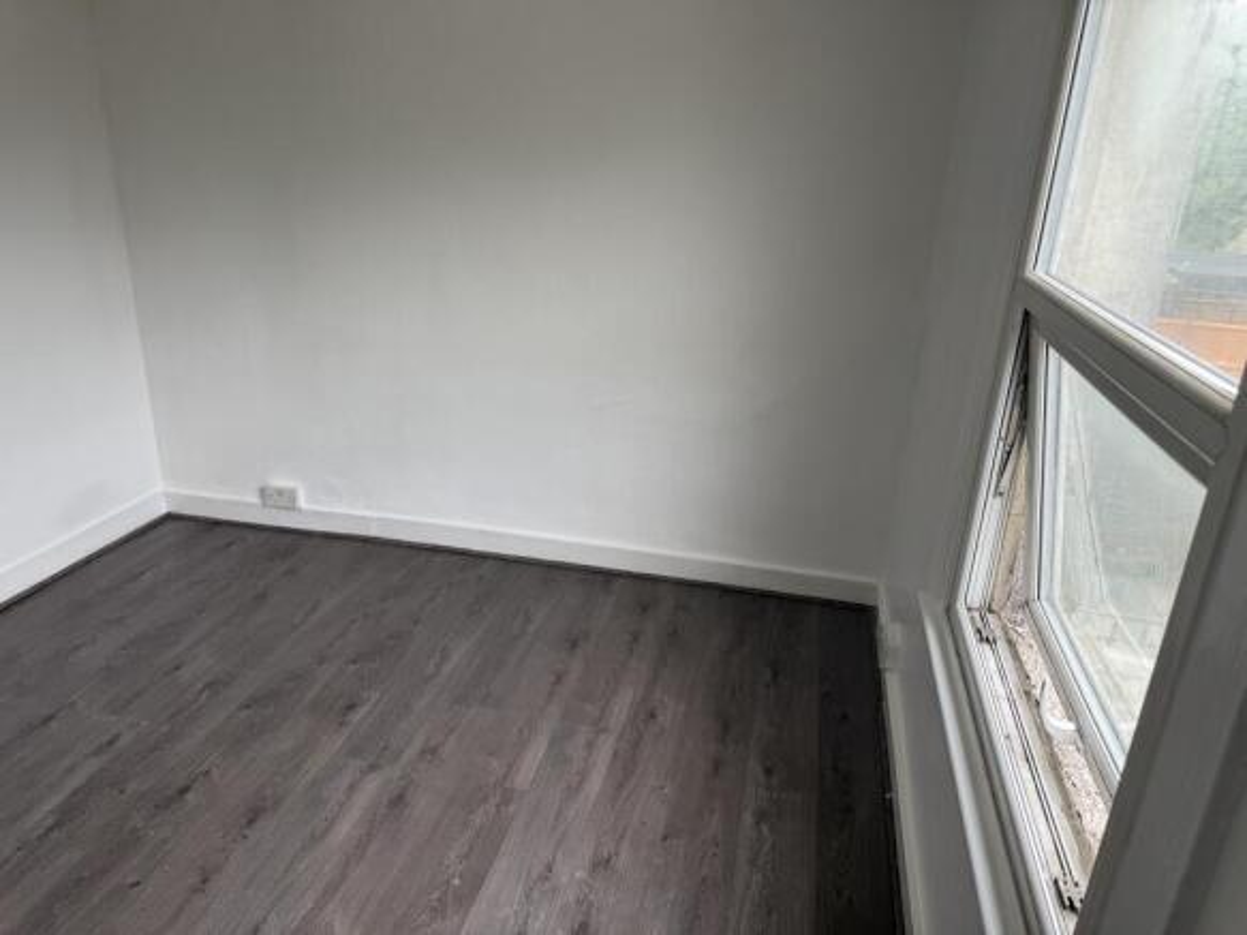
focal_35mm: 24
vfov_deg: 56.8
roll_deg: -1.9
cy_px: 468
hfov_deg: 71.6
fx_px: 864
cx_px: 624
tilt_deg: -20.8
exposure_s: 1/121
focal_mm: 6.76
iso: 80
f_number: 1.78
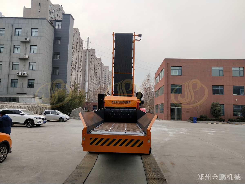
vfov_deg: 46.8
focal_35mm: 30
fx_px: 212
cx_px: 122
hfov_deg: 60.0
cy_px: 92
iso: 114
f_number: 1.8
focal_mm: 3.95
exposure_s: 1/656
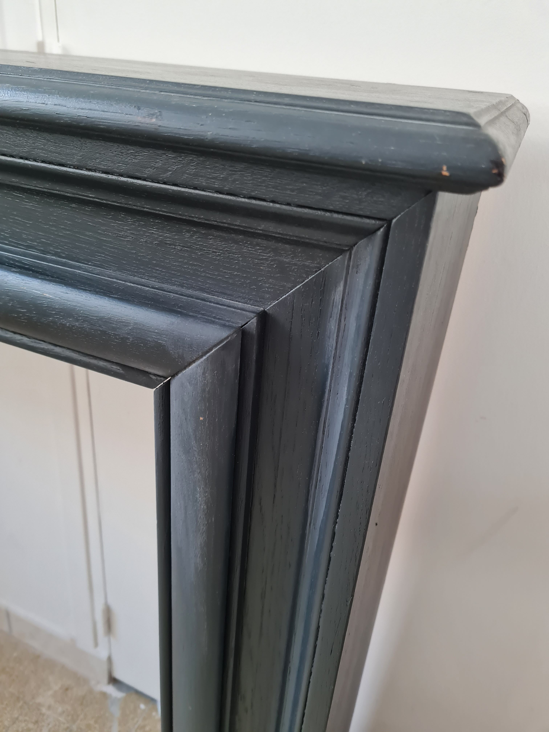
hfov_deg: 53.1
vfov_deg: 67.3
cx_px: 274
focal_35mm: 26
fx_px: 550
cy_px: 366
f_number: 1.8
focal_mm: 5.4
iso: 320
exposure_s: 1/100
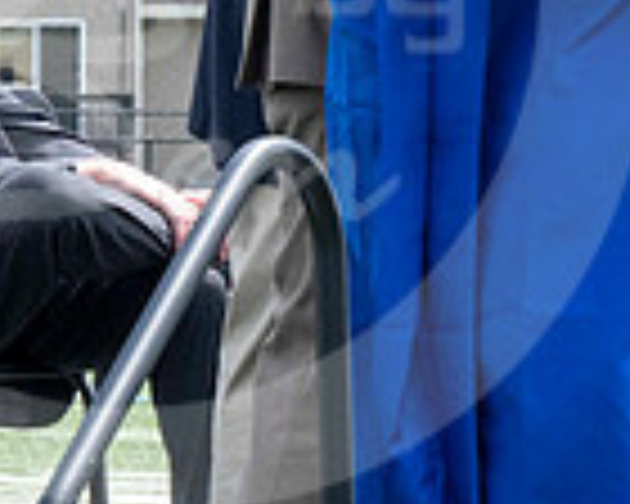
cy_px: -427
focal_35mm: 477
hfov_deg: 4.0
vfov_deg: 3.2
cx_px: -356
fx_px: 8894
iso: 200
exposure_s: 1/250
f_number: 13
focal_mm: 70
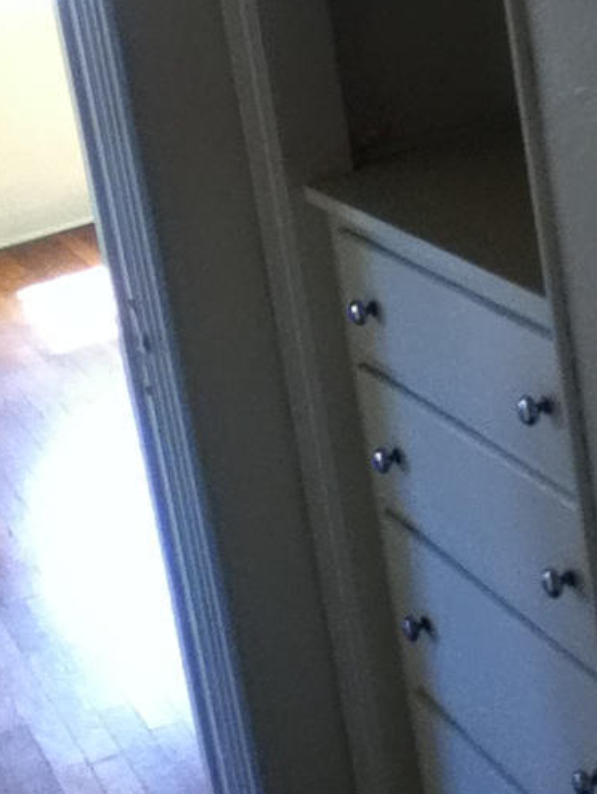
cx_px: 327
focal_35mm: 62
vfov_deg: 30.2
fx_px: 1424
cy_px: 122
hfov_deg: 23.7
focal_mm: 3.85
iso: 160
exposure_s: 1/30
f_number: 2.4
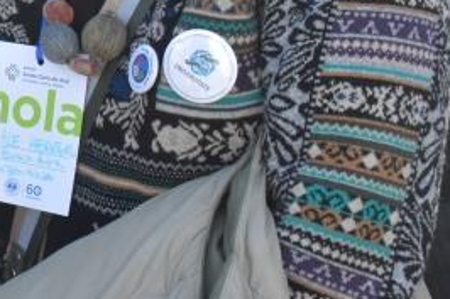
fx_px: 1660
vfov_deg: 9.9
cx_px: -169
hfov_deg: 14.6
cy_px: -198
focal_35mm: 133
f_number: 10
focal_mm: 23
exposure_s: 1/400
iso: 1600
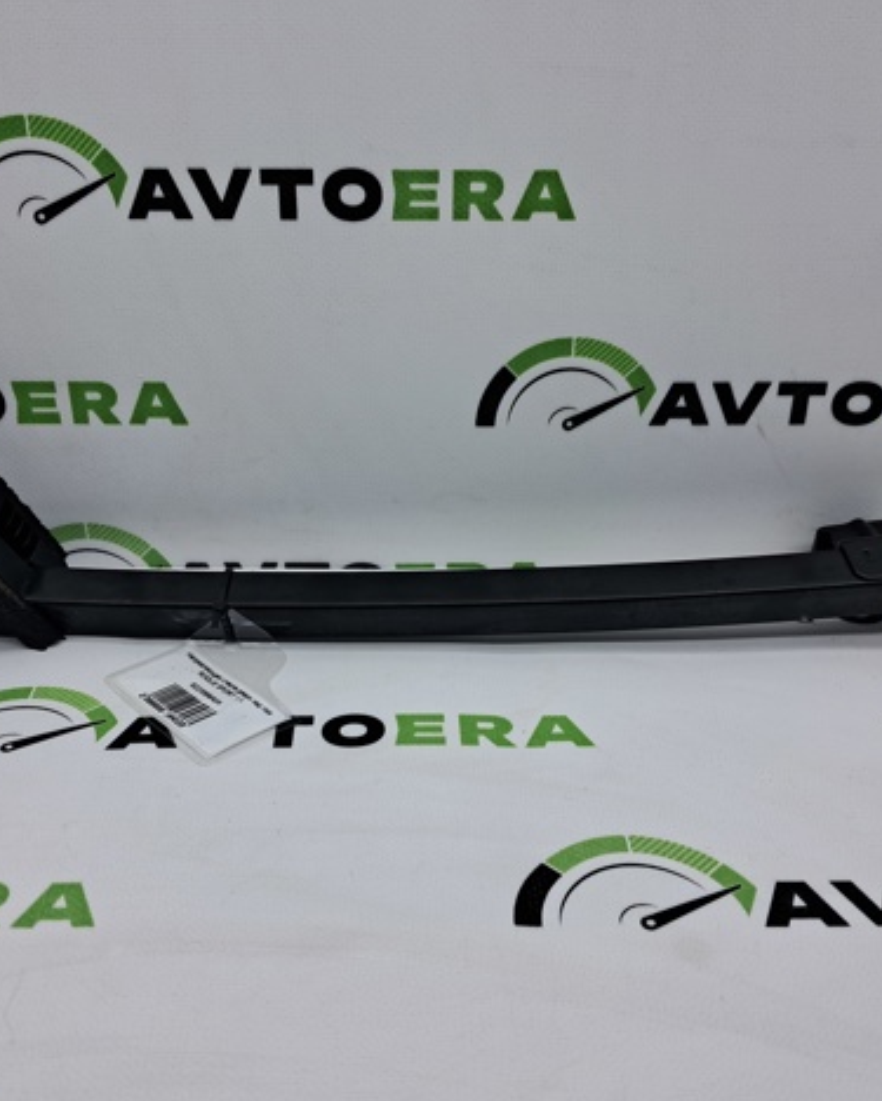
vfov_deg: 50.3
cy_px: 559
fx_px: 1174
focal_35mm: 36
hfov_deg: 41.2
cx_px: 416
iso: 50
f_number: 1.8
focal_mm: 4
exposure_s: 1/128
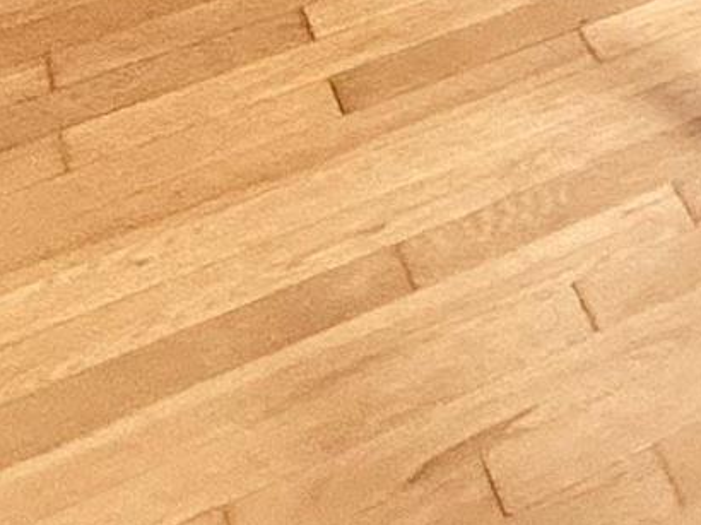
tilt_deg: -6.9
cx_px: 1913
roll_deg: -0.1
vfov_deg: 10.6
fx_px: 2125
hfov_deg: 12.3
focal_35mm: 105
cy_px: -971
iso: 250
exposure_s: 1/120
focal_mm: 2.22
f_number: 2.2
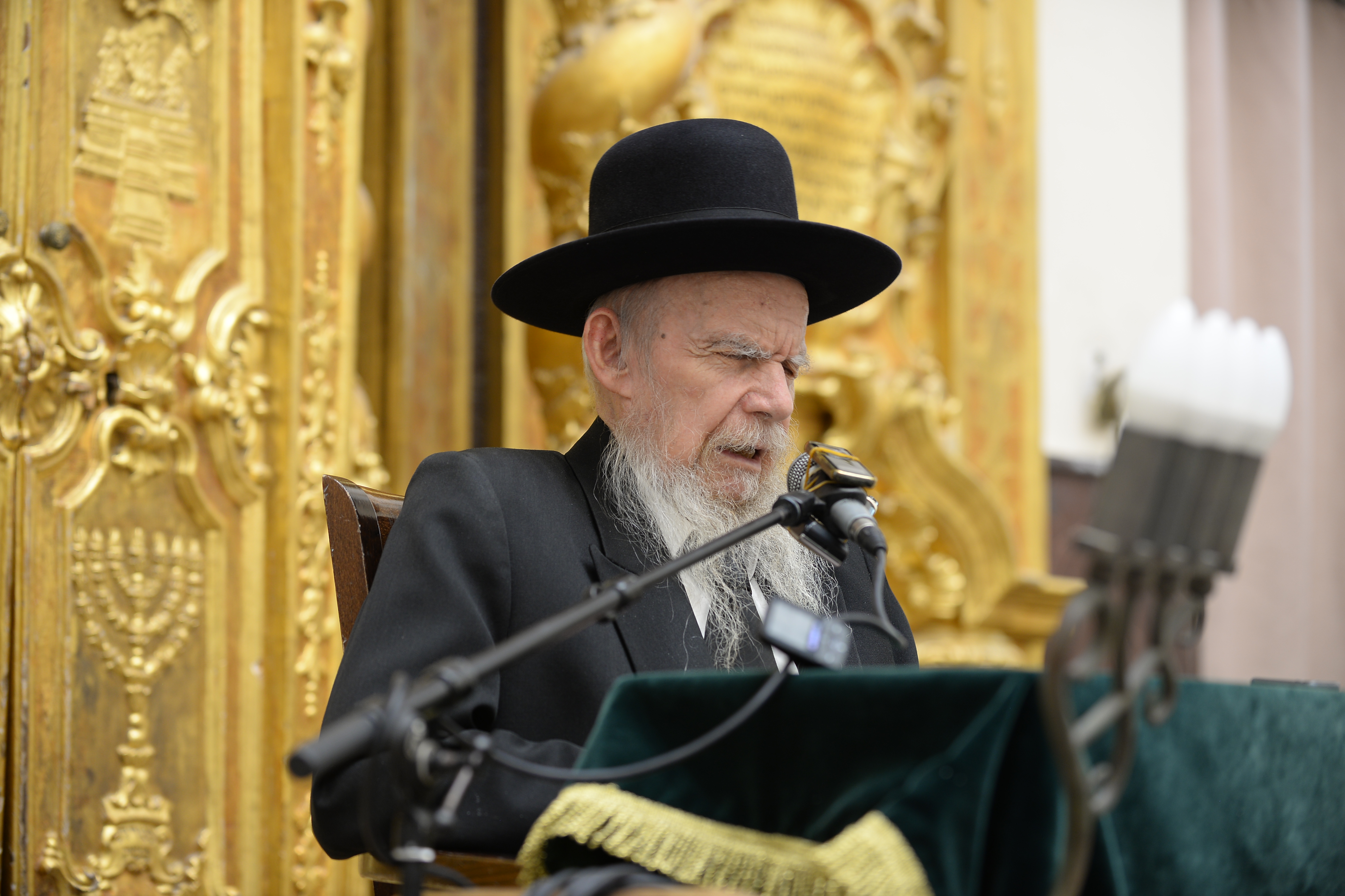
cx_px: 672
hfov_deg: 22.6
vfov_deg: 15.2
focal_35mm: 90
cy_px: 448
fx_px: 3362
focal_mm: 90
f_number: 3.2
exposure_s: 1/80
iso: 320
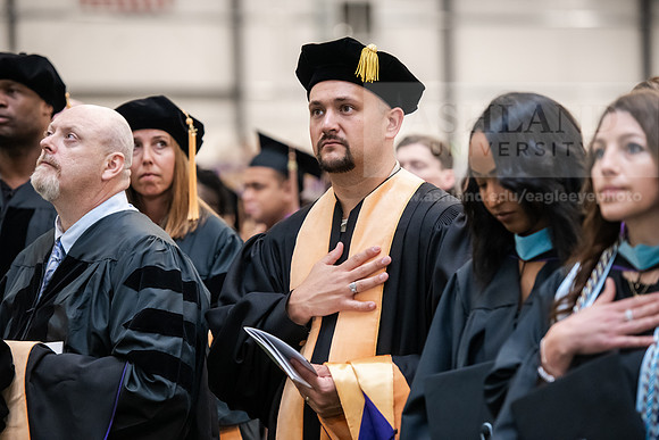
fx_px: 2655
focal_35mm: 145
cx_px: 330
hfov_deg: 14.2
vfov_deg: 9.5
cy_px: 220
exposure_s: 1/200
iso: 3200
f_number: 3.2
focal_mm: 145
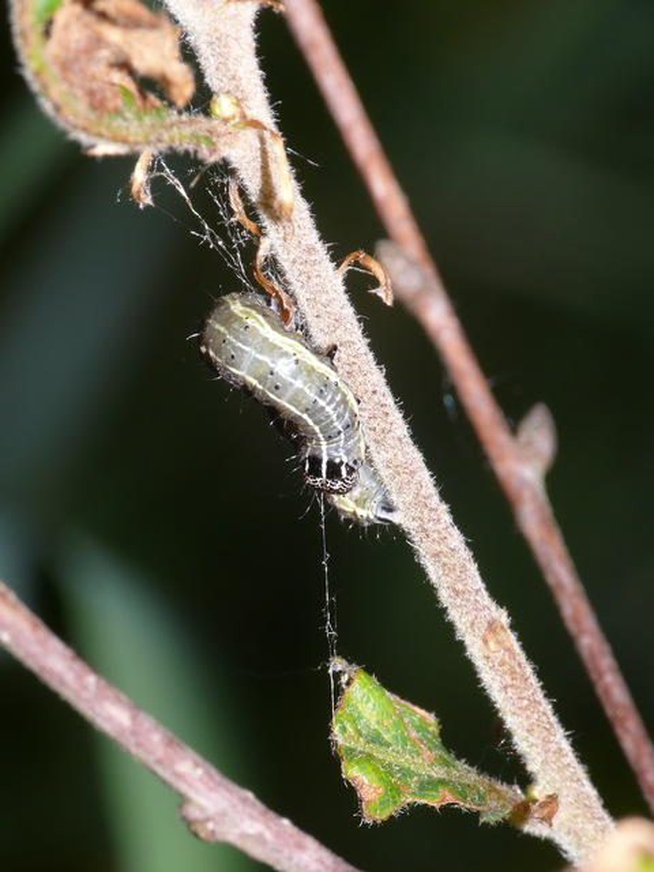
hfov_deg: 6.8
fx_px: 5492
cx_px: 327
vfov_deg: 9.1
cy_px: 436
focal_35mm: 218
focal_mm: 46
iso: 100
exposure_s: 1/640
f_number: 11
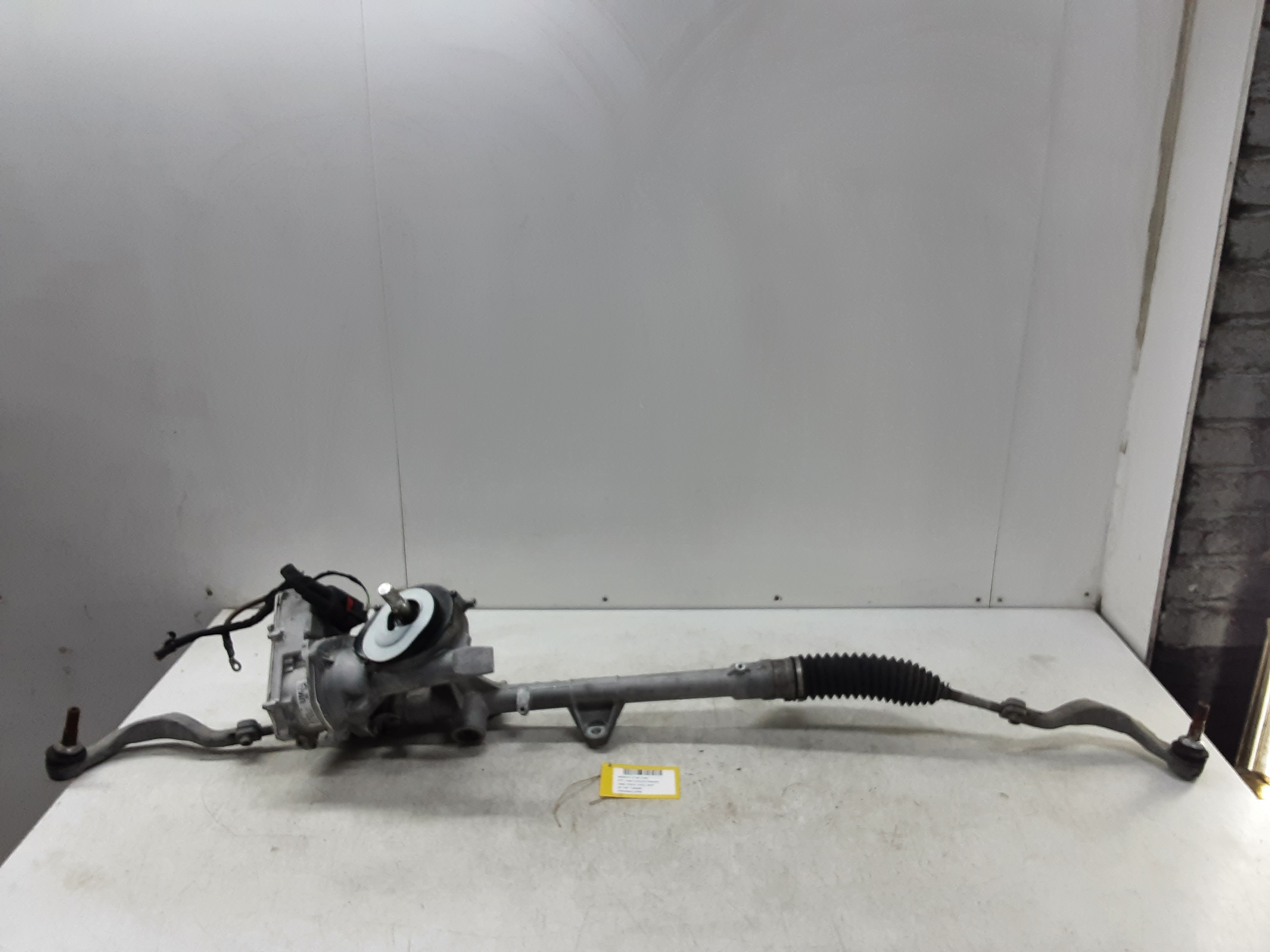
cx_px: 635
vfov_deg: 51.4
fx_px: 991
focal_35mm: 27
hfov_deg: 65.3
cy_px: 476
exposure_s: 1/50
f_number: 1.9
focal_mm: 2.91
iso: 80
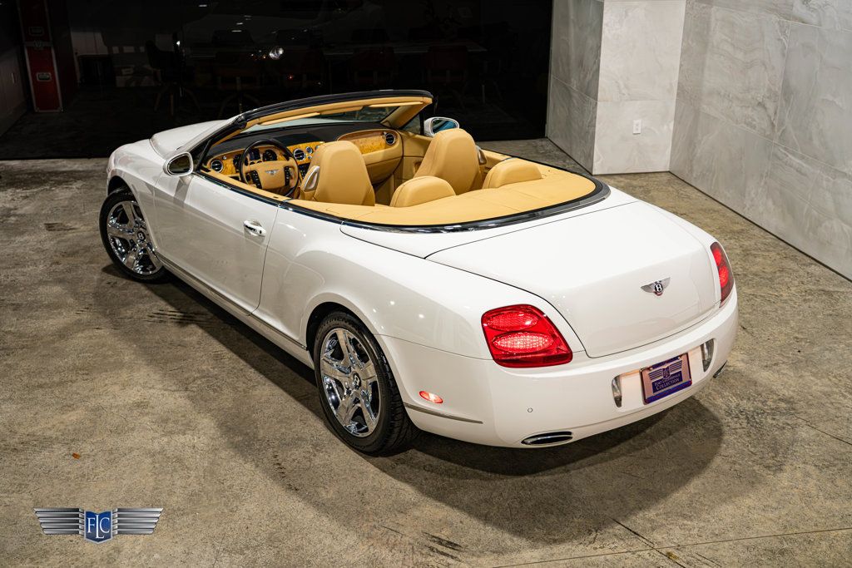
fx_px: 938
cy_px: 282
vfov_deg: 33.7
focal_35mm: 40
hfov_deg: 48.8
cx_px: 426
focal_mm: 38
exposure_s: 1/80
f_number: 4
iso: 1250
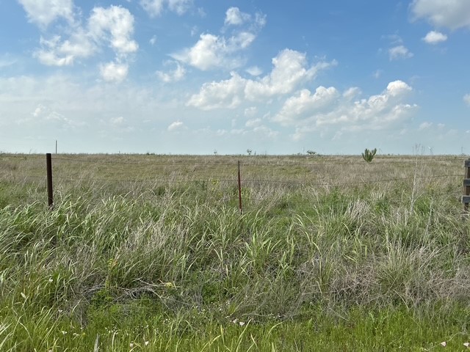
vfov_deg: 48.2
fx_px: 394
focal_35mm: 29
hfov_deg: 61.7
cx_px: 235
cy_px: 176
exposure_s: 1/2320
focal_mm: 3
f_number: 1.8
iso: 25
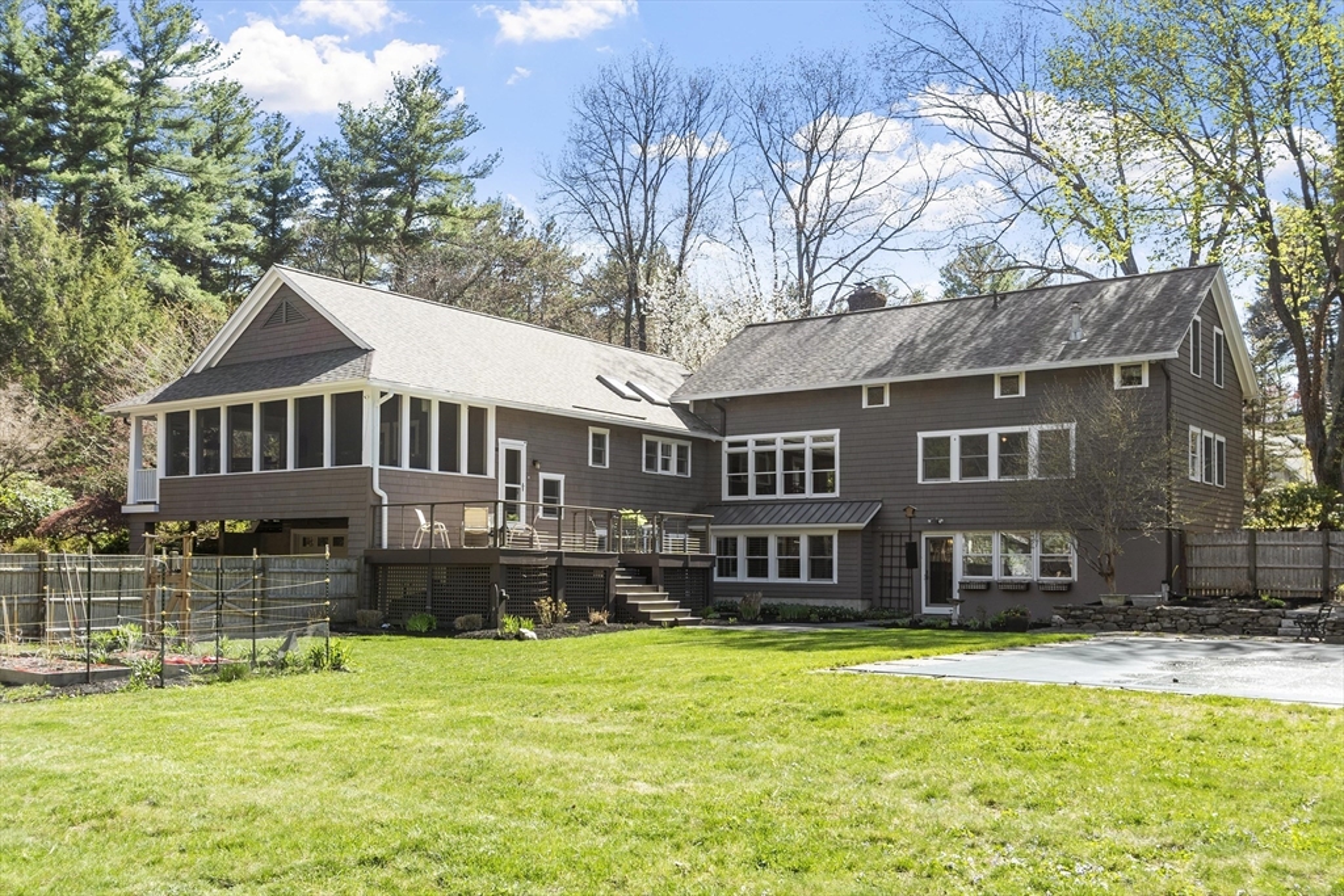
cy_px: 448
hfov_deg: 57.2
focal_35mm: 33
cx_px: 672
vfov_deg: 40.0
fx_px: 1232
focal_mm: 22
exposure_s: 1/60
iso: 100
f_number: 8
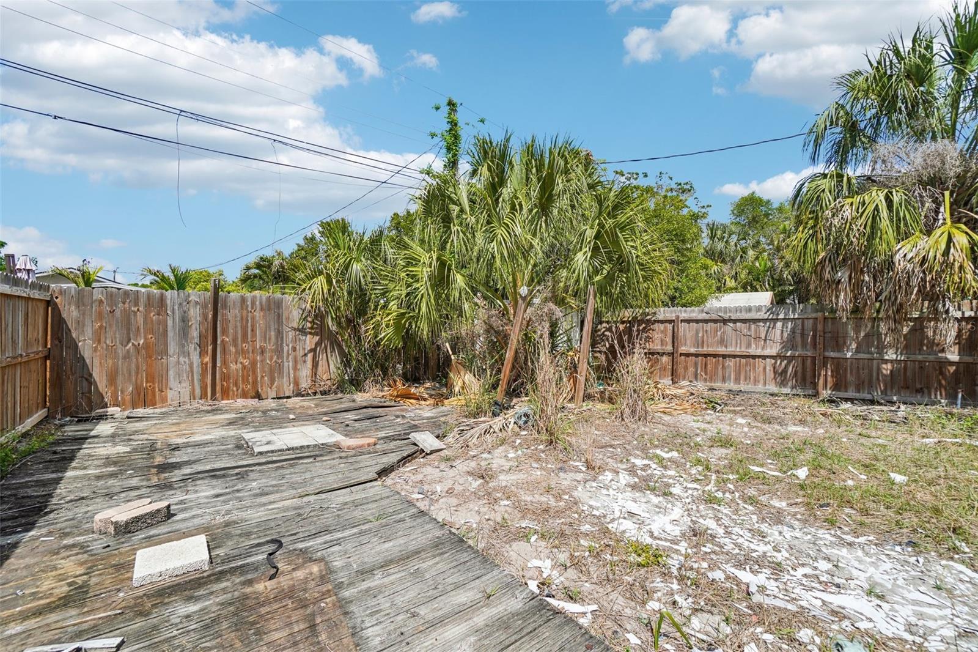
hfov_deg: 100.4
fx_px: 407
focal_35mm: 15
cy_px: 326
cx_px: 489
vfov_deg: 77.3
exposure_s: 1/250
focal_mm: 10
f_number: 8
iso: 100
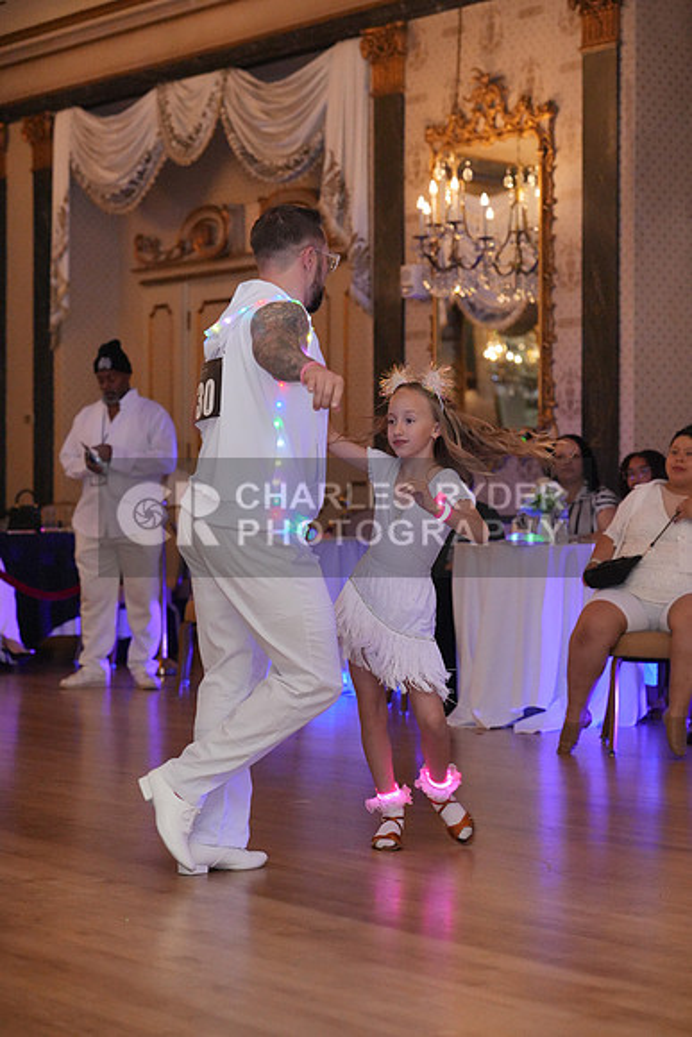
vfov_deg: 24.2
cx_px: 346
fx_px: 2420
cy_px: 518
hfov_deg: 16.3
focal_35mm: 84
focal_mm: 84
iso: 8000
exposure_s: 1/250
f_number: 3.5
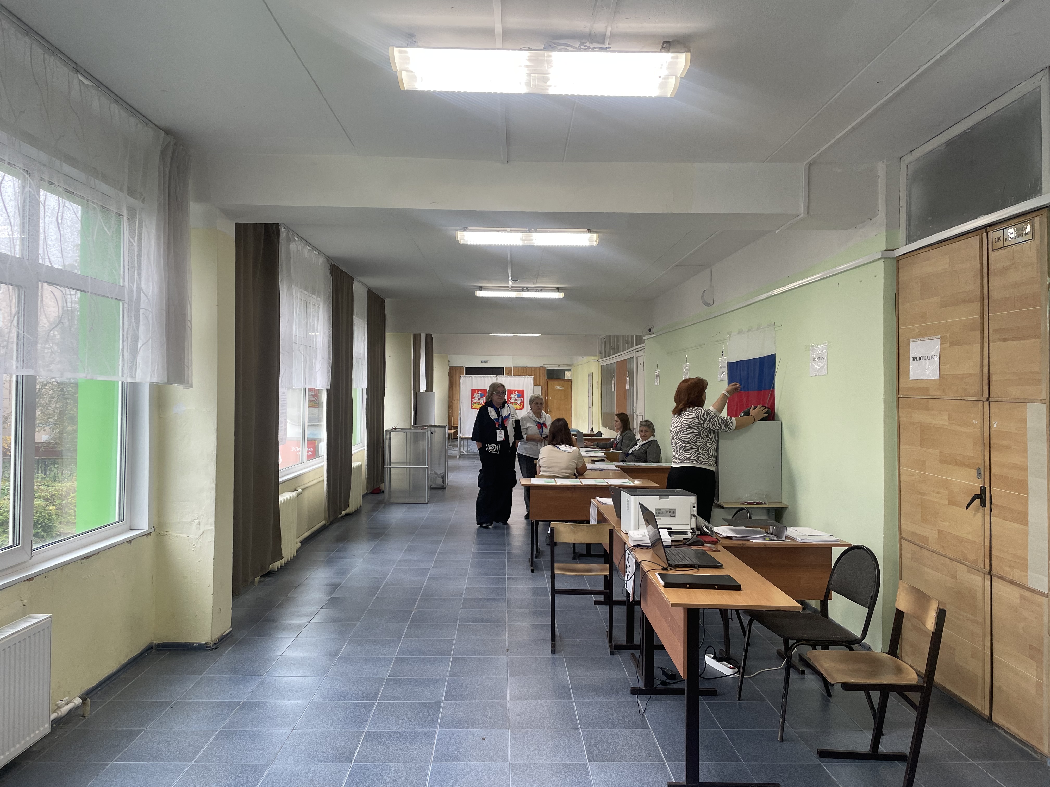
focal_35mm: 26
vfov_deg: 53.1
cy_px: 394
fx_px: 789
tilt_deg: +0.9
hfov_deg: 67.3
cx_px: 525
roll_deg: -0.1
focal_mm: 4.2
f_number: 1.6
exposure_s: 1/121
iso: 80
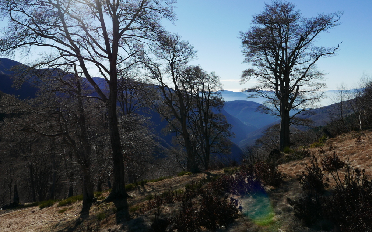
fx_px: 294
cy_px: 100
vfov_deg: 43.0
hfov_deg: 64.6
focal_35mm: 29
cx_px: 184
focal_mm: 10.9
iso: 200
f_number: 5.6
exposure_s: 1/1000
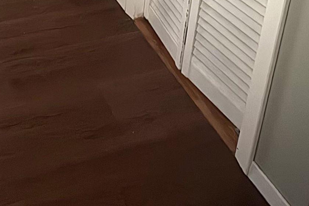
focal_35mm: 53
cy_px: -180
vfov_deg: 18.7
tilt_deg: -15.4
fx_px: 455
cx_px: 24
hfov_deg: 35.1
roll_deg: -0.9
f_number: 2.2
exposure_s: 1/12
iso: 640
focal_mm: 2.22
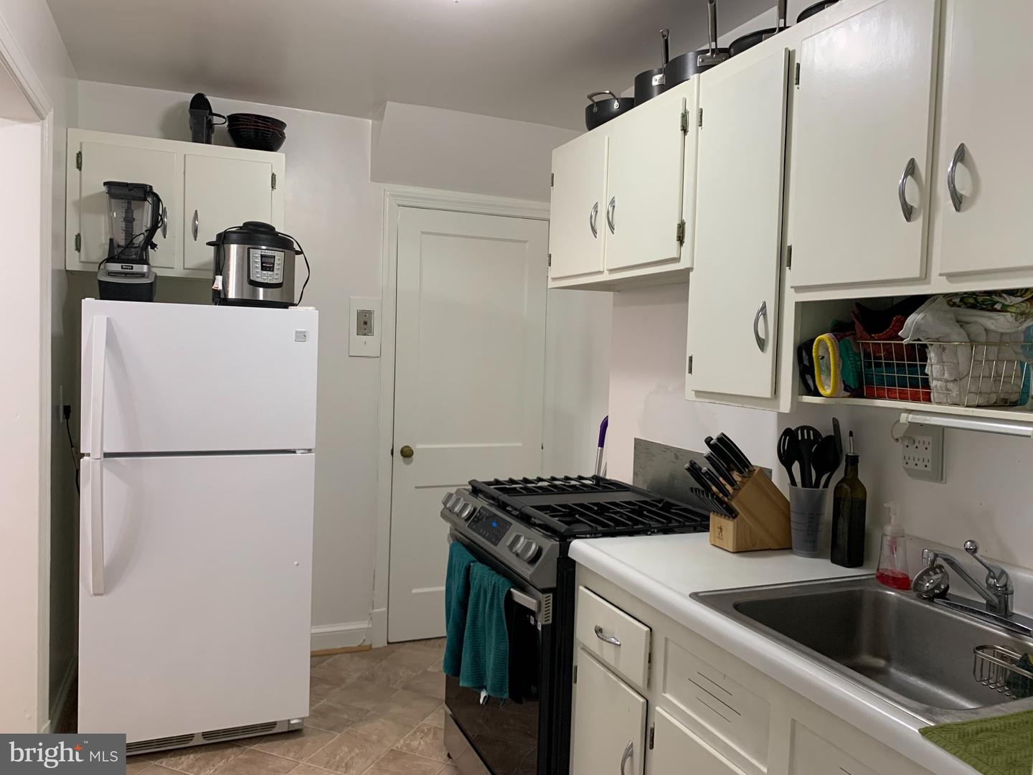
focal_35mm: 26
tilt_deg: -5.8
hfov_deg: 67.3
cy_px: 388
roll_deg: -1.7
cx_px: 516
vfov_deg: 53.1
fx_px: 776
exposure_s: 1/60
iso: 100
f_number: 1.8
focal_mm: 4.25
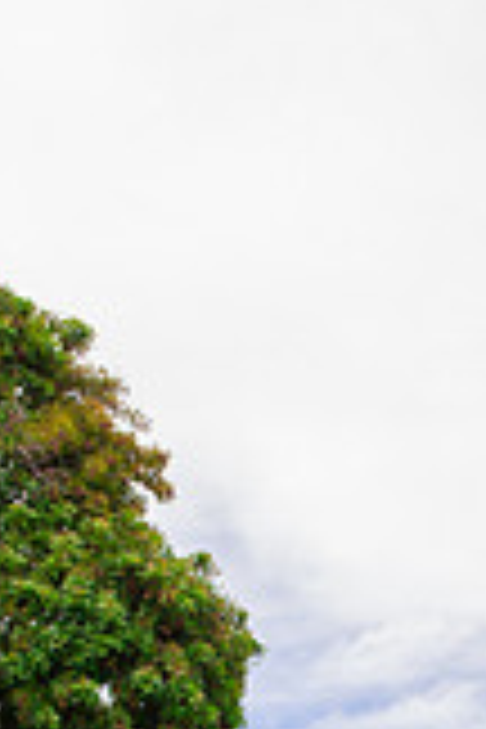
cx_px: 475
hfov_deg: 15.1
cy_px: 914
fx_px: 1802
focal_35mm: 89
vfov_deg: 21.0
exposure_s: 1/250
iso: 400
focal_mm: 32
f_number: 8
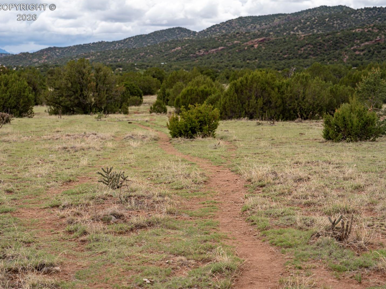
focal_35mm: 76
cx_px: 188
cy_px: 144
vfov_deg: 19.4
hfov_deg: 25.7
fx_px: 847
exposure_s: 1/400
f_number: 5
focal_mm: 70
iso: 200
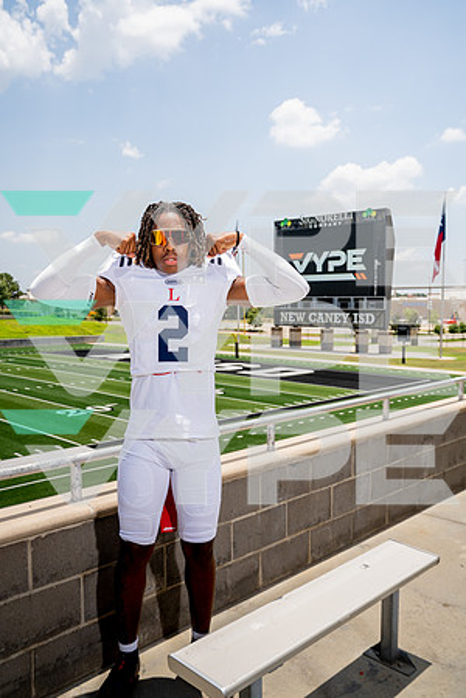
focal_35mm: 31
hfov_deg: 42.3
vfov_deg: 60.3
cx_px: 233
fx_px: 602
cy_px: 349
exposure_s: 1/250
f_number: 7.1
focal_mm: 31
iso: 100
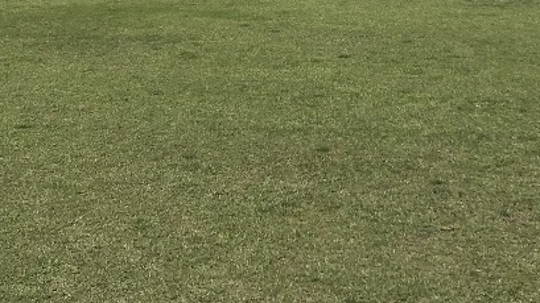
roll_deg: -0.6
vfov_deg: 16.7
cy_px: -70
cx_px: 341
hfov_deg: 30.4
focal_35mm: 69
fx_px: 988
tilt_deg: -0.6
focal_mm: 3.99
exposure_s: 1/4808
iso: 20
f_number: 1.8
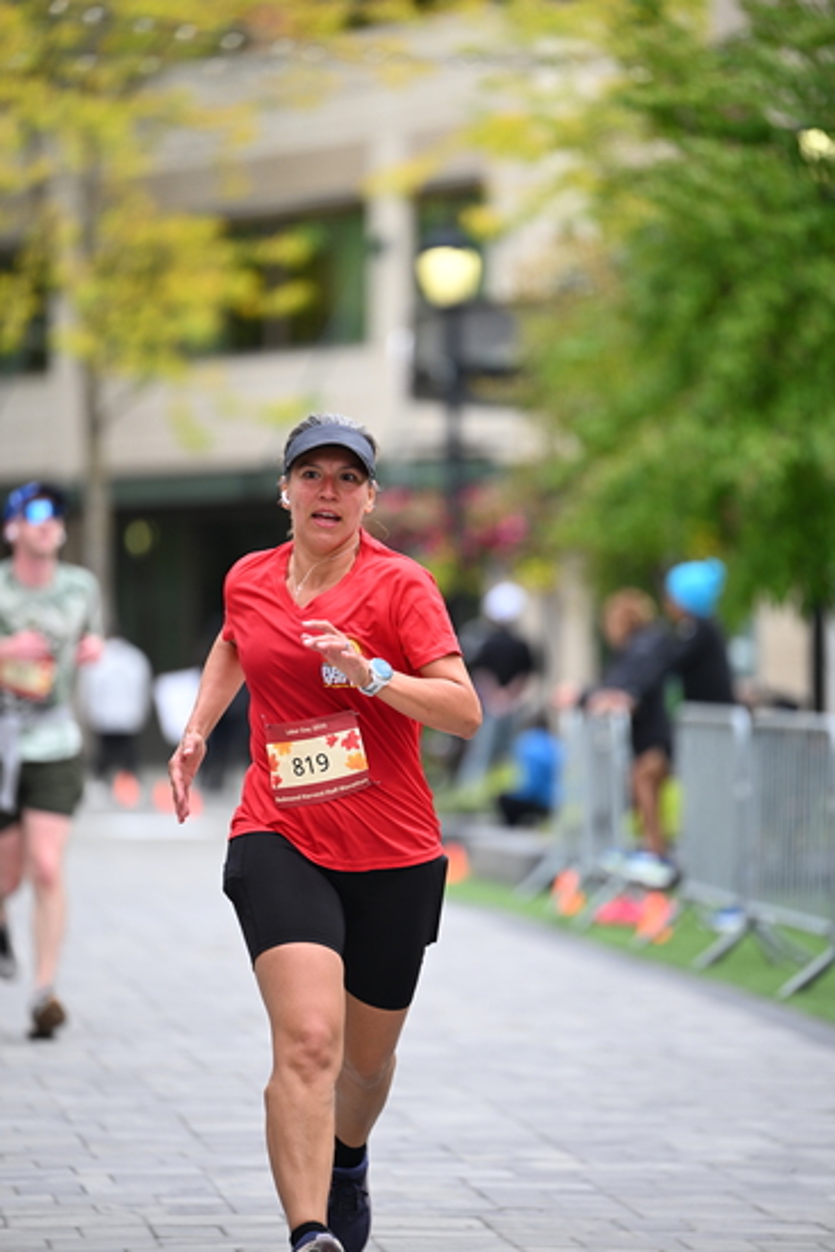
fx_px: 6953
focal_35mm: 200
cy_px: 626
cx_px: 418
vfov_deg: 10.3
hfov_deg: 6.9
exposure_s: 1/1600
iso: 640
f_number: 2.8
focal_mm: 200
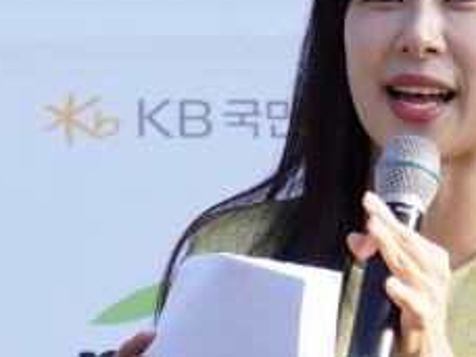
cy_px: 119
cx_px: 194
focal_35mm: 653
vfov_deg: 2.3
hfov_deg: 3.0
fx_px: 8979
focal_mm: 86
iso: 100
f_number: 4
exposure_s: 1/200
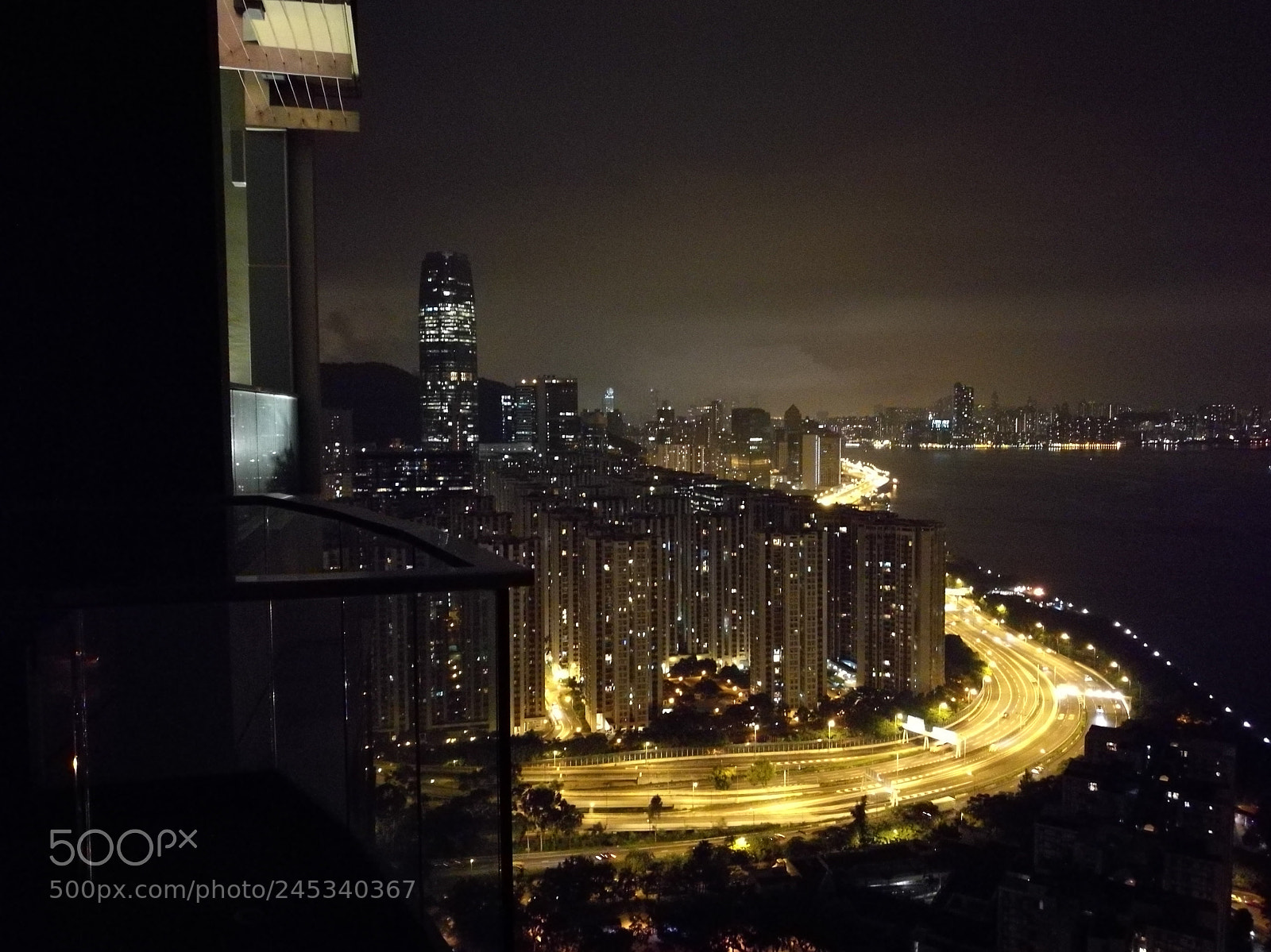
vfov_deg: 51.3
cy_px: 476
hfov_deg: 65.3
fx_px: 991
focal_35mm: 27
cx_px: 636
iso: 5000
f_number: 2.2
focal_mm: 4.5
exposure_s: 1/16.7
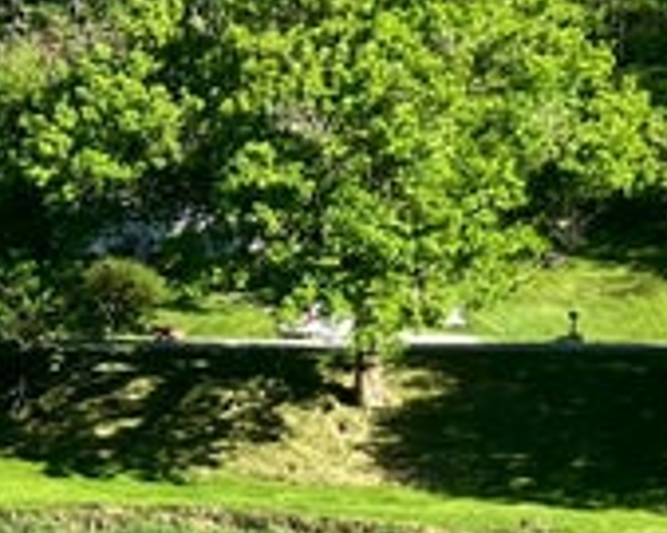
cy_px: 580
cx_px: -716
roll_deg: +1.3
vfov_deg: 11.9
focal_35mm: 128
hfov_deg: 12.9
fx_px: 2525
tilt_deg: -7.2
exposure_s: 1/1389
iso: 50
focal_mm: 5.1
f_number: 1.6
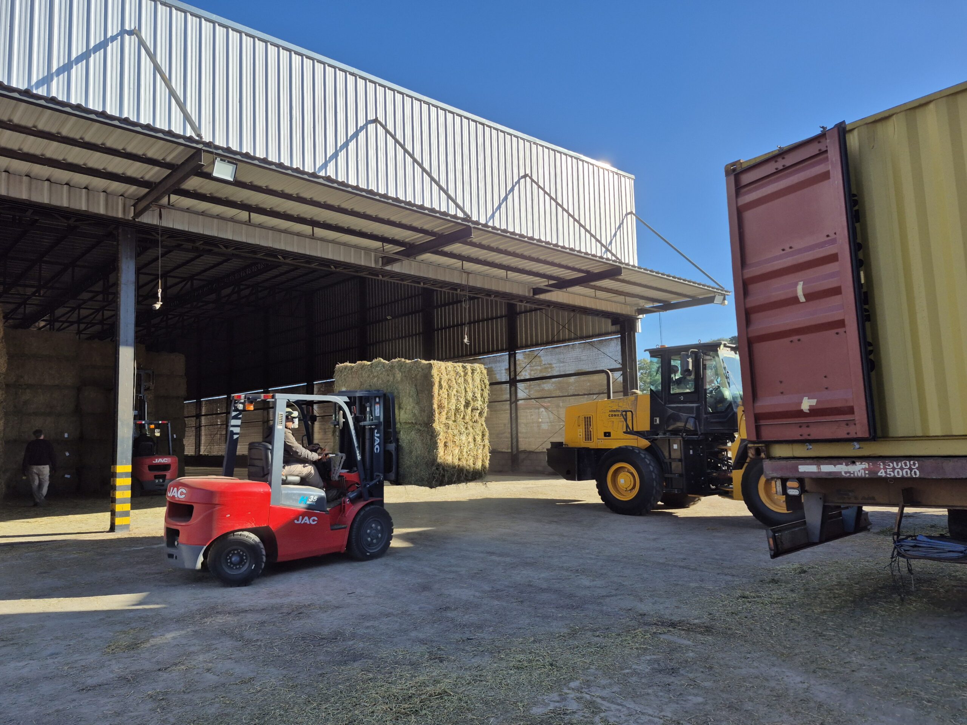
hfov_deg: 73.9
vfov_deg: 58.9
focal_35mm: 23
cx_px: 484
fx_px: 643
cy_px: 362
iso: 25
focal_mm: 5.4
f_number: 1.8
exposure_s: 1/3040
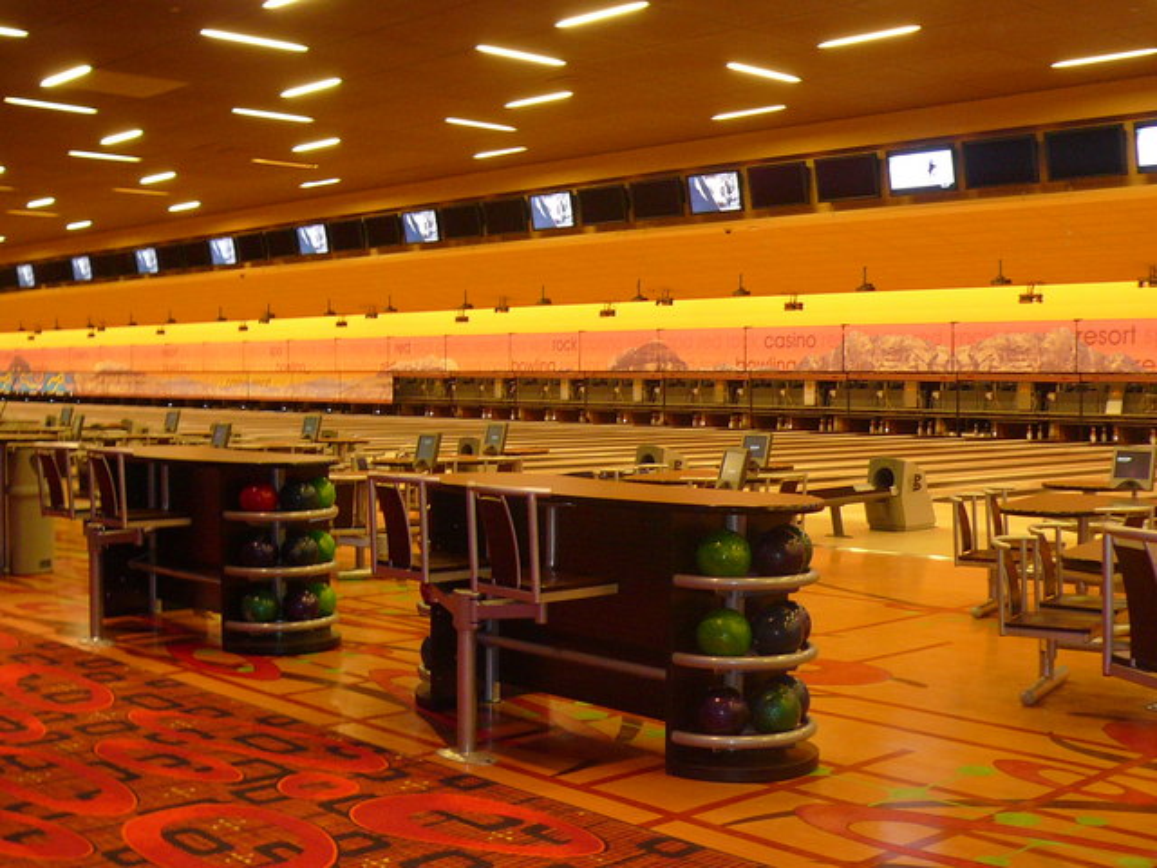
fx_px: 1504
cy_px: 434
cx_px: 578
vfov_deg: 32.2
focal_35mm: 45
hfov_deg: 42.1
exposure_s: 1/8
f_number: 2.9
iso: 125
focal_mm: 4.9
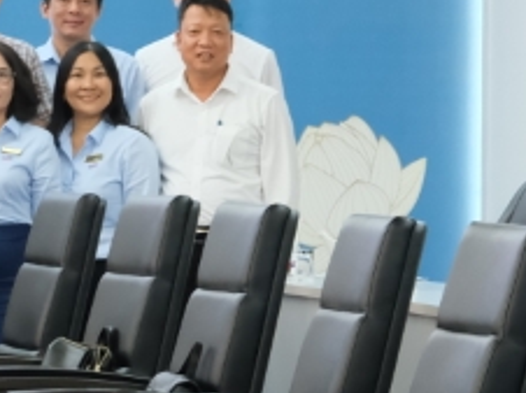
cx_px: -477
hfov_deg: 7.4
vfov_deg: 5.7
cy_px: 287
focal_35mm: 260
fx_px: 3947
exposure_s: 1/100
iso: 3200
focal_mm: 40.7
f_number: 6.4
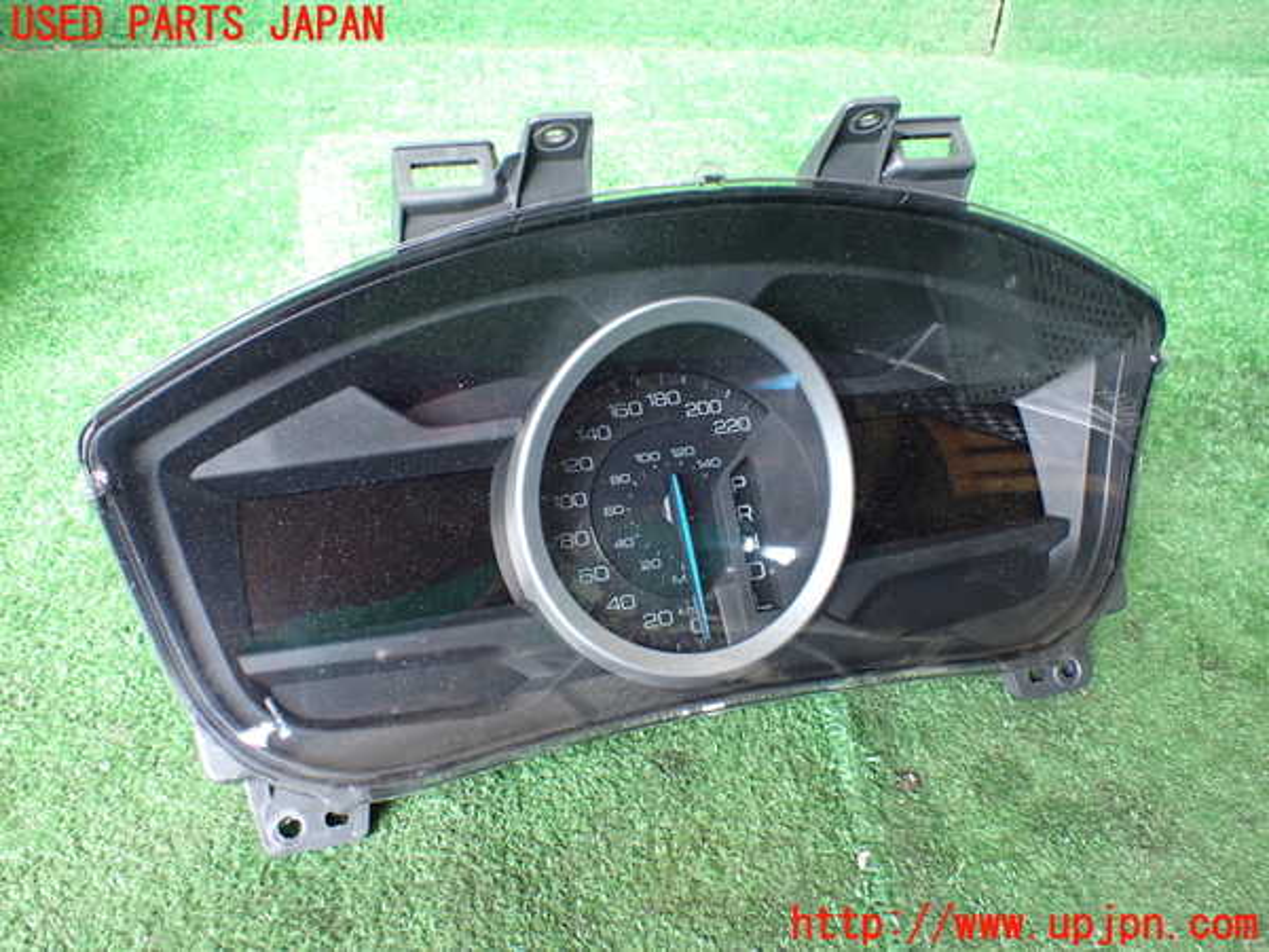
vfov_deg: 46.8
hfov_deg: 60.0
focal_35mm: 30
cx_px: 634
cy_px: 476
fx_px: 1100
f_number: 2.3
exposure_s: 1/125
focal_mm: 5.4
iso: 640
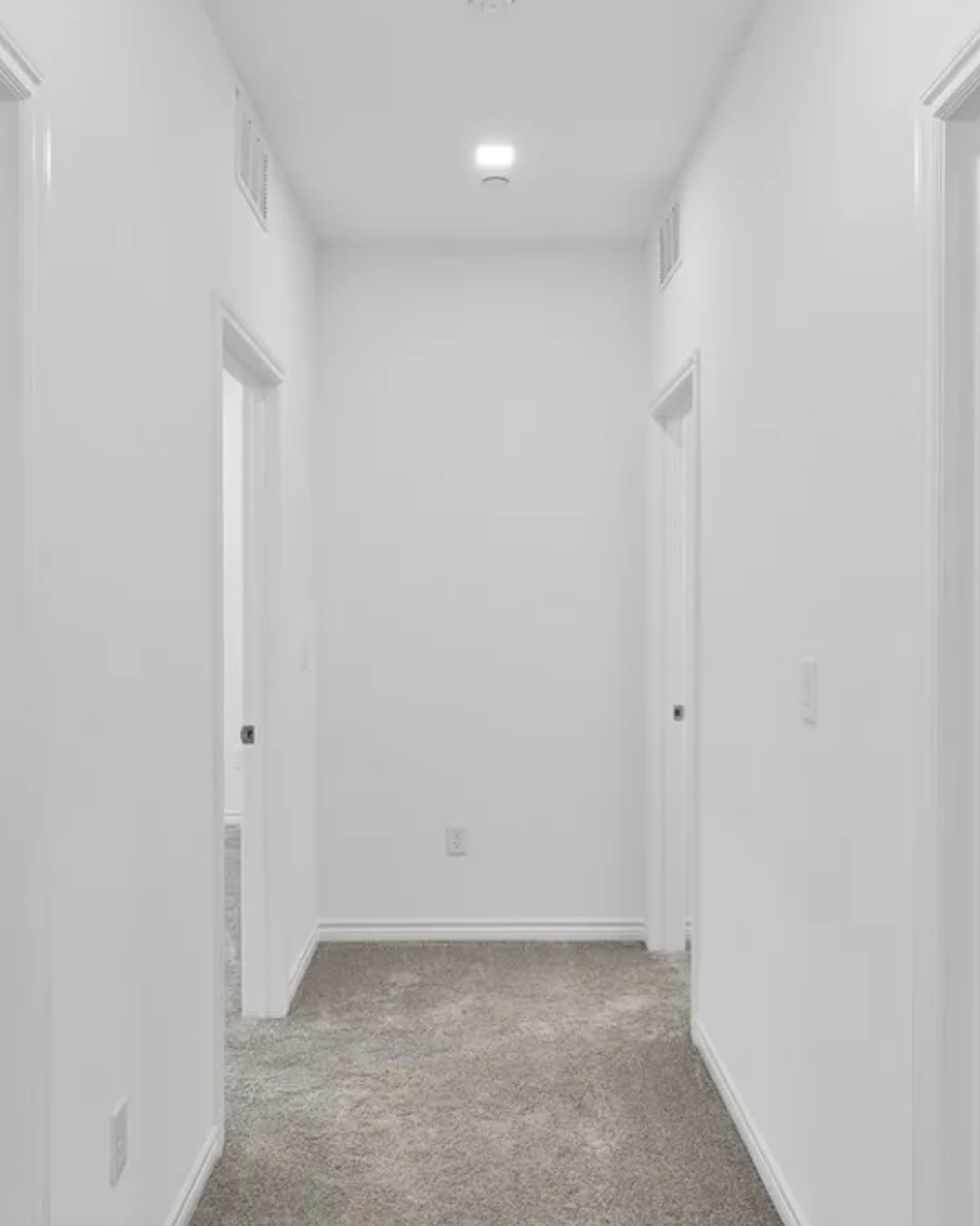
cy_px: 613
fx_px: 1088
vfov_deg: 58.8
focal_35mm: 30
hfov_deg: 48.5
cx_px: 488
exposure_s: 1/2
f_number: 8
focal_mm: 21
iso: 400
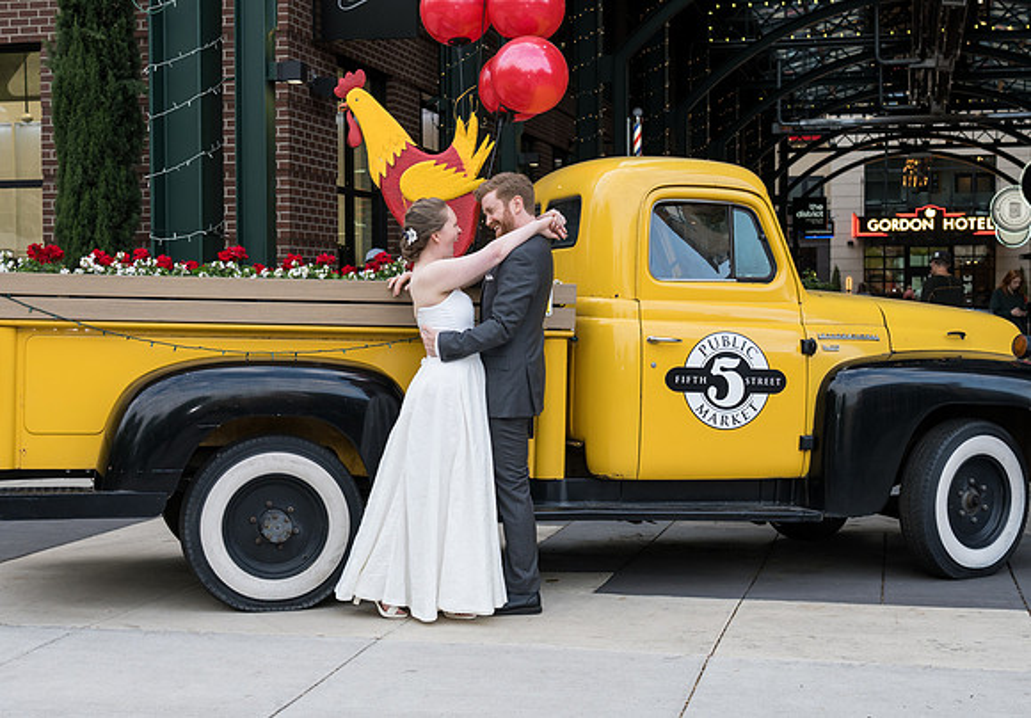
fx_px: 1557
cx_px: 492
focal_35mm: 54
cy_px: 359
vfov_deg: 26.0
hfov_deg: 36.6
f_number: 4
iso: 500
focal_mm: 35
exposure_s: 1/320
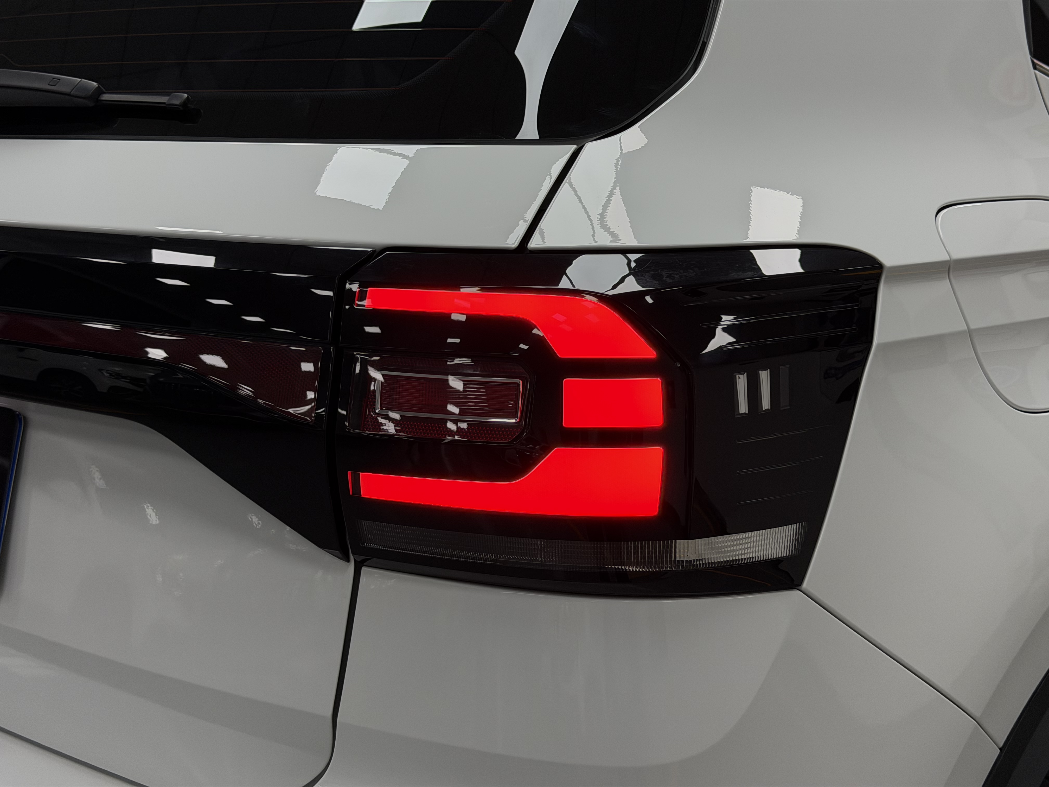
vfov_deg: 30.3
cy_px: 394
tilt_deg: -11.6
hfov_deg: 39.7
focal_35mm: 48
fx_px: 1455
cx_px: 524
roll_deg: +1.8
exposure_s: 1/122
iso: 50
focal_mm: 6.76
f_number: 1.78
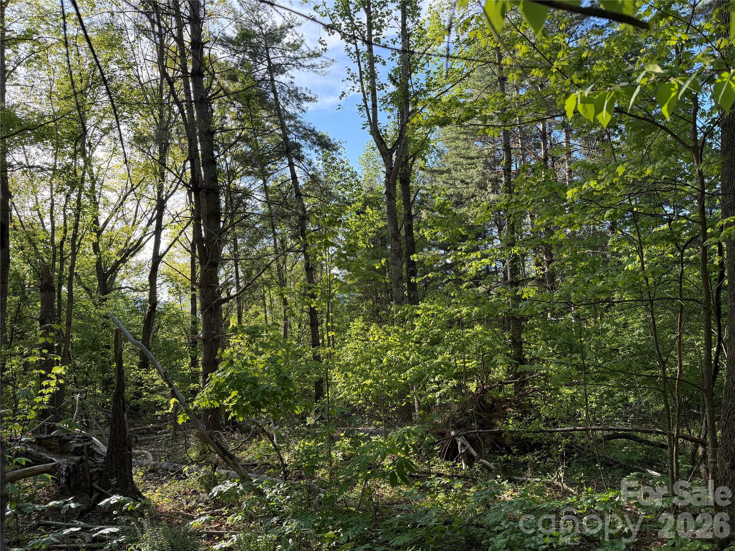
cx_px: 368
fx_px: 510
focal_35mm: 24
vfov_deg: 56.8
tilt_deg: +2.0
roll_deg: +2.5
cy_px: 276
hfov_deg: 71.6
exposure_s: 1/858
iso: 100
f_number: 1.78
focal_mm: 6.76
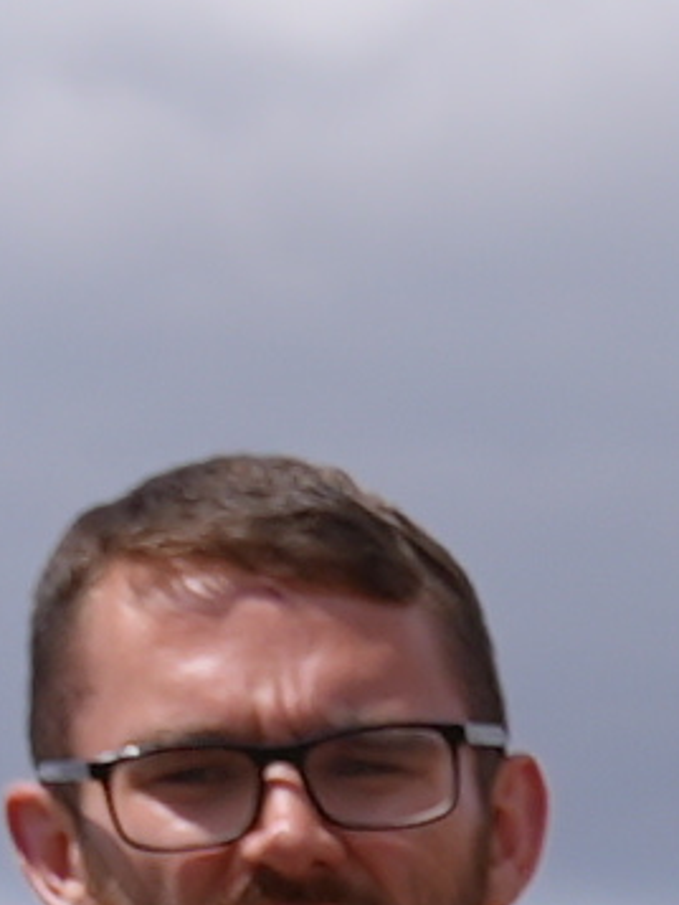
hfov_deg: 3.6
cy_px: 3022
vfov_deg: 4.8
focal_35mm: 388
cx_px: 2759
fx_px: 10142
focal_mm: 34
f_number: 4.5
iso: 80
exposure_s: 1/1250
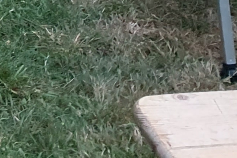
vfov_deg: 7.2
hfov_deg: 11.5
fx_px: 1099
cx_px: -178
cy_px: -347
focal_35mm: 167
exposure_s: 1/50
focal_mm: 4.32
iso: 500
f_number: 2.4
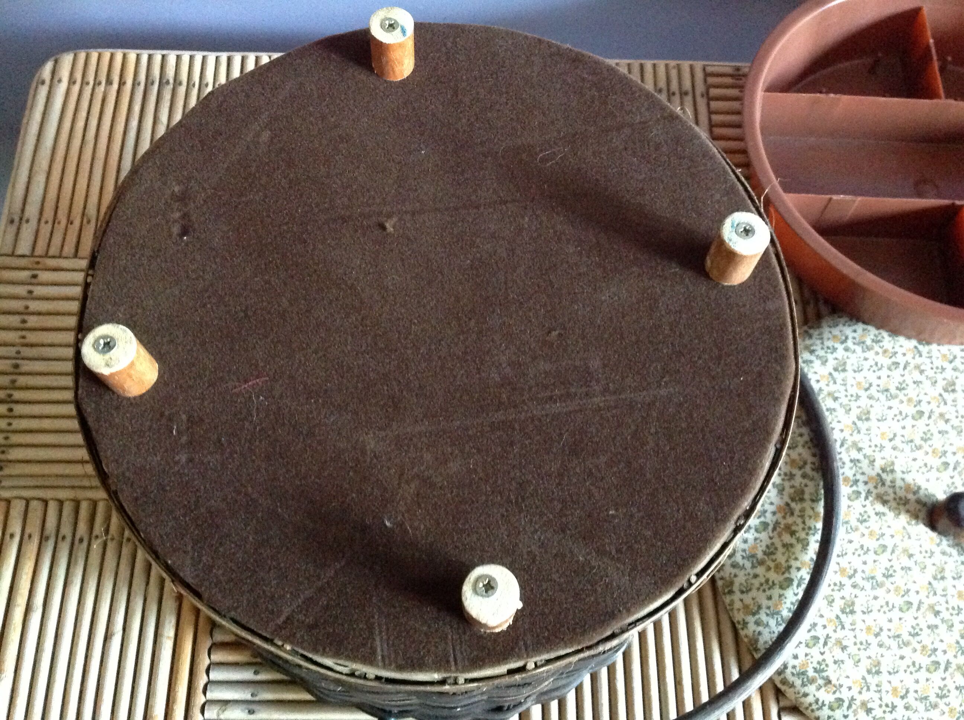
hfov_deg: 52.7
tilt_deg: -66.8
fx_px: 973
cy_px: 360
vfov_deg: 40.6
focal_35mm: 35
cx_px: 482
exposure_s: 1/15
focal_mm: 4.28
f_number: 2.4
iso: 800
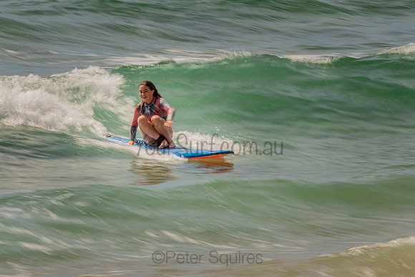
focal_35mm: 613
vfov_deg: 2.2
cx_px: 181
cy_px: 121
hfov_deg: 3.4
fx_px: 7068
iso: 64
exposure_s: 1/20
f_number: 16
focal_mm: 500
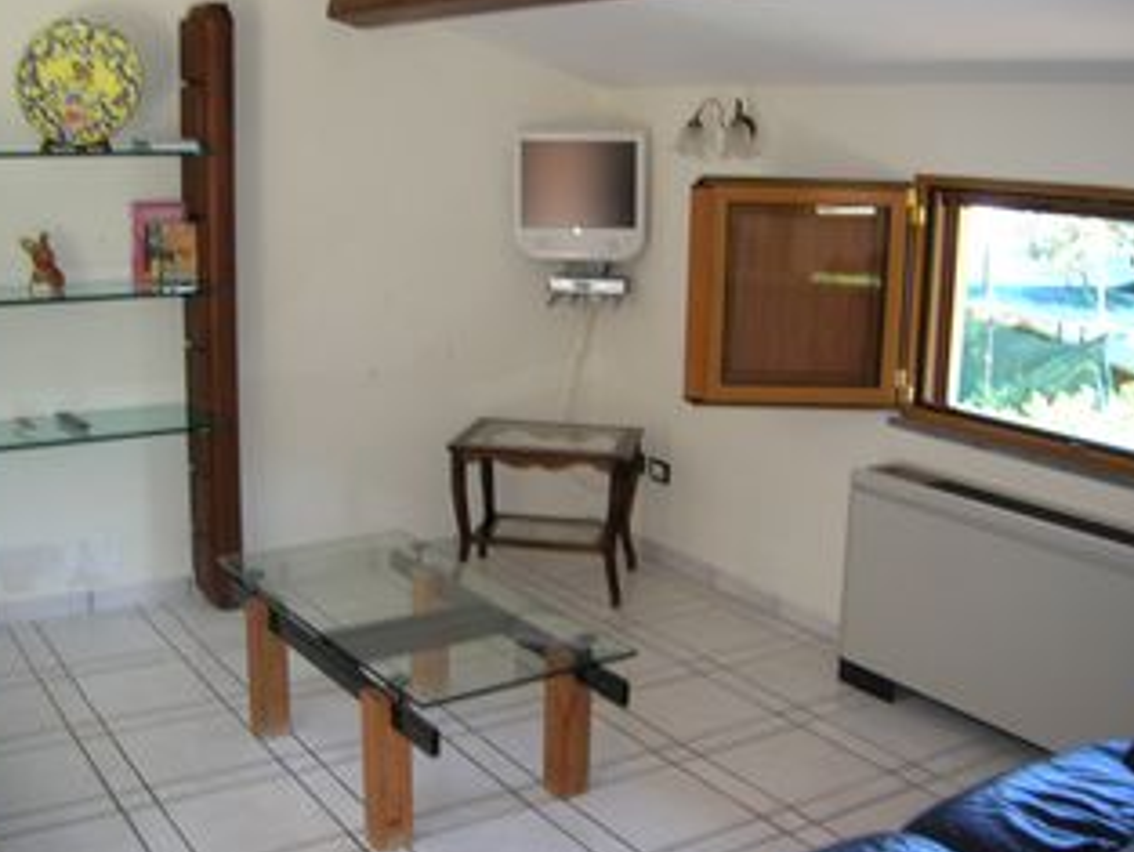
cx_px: 558
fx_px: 1311
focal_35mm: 40
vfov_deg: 36.0
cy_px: 424
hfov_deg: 46.8
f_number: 2.9
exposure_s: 1/30
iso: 50
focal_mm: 5.7
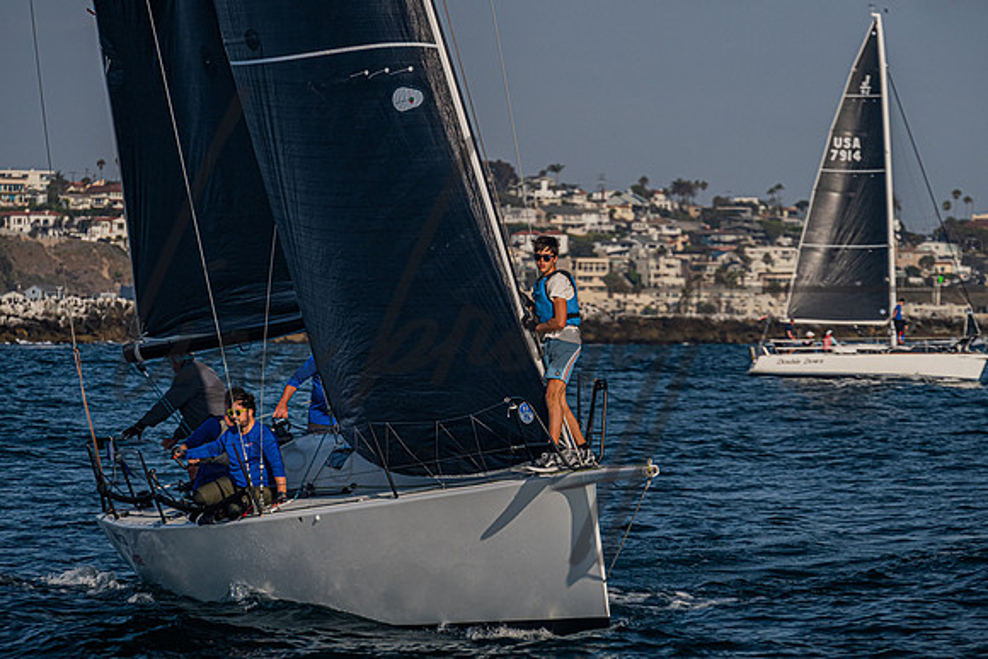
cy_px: 234
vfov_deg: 5.6
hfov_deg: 8.4
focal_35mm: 245
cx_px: 531
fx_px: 6723
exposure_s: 1/2000
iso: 400
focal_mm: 185
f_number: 6.3
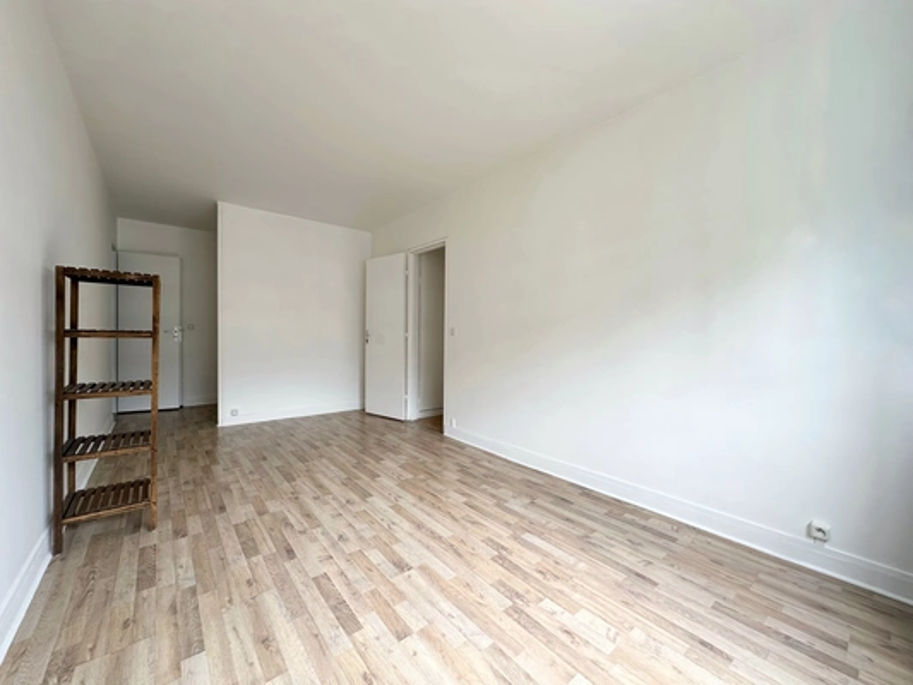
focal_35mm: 14
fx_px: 369
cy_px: 342
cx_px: 456
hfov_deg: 102.1
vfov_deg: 85.7
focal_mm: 2.22
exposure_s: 1/99
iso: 50
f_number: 2.2
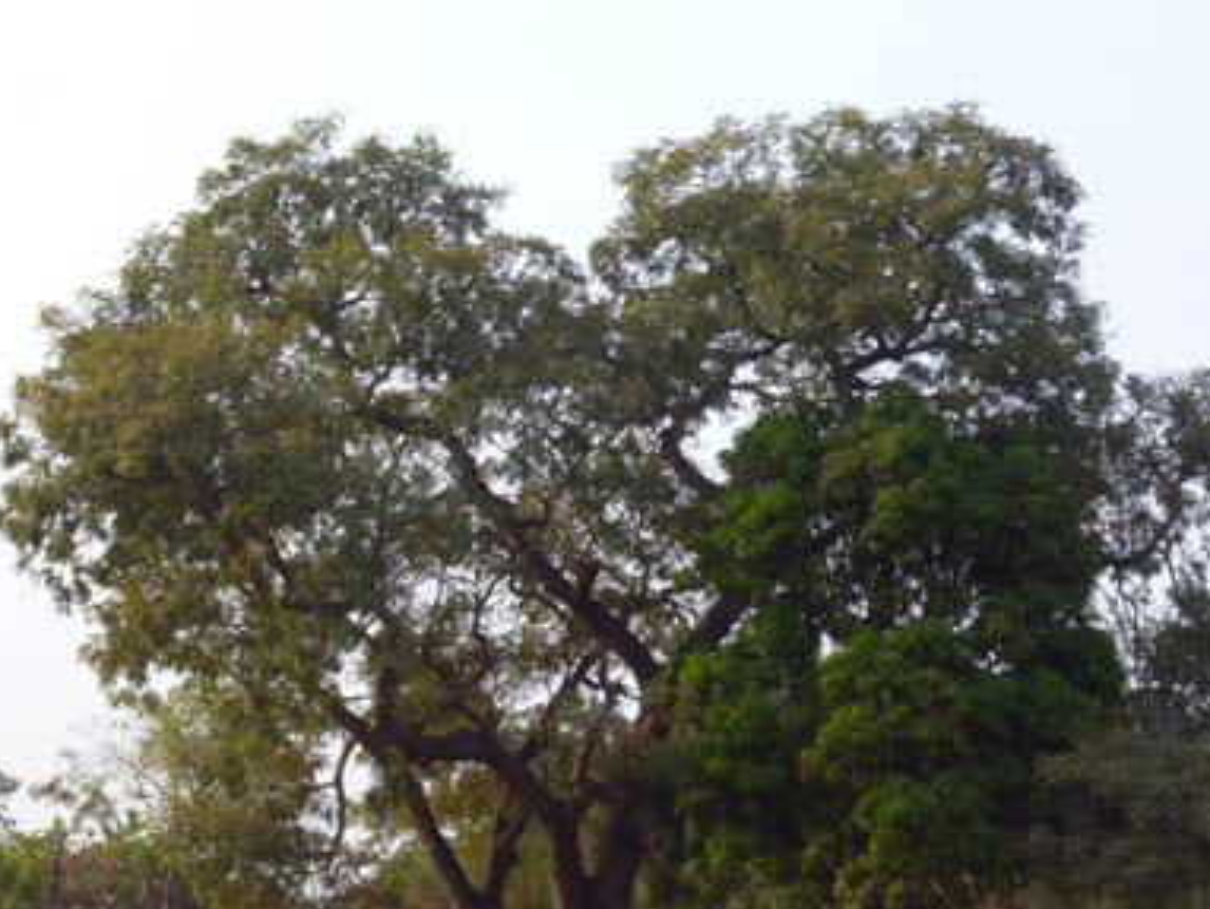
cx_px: 576
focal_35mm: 132
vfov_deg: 11.2
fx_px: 4617
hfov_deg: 14.9
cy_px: 532
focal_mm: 20
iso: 200
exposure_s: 1/125
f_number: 6.5
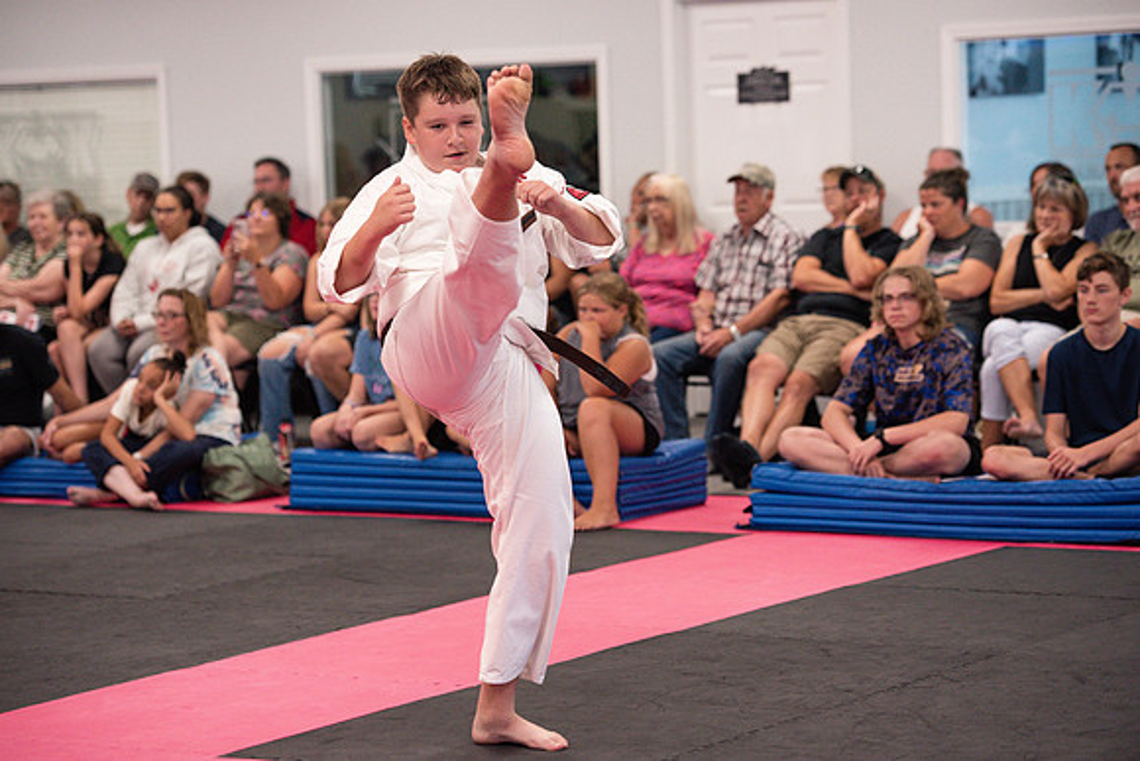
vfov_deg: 12.5
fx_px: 3484
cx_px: 570
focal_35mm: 110
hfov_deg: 18.6
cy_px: 380
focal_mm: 110
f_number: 3.5
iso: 1600
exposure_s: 1/400
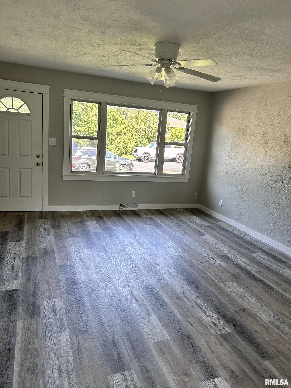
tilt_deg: -9.0
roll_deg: -5.2
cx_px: 146
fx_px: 291
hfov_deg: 53.1
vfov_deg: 67.3
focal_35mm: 26
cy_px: 194
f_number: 1.5
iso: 64
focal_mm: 5.7
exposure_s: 1/163
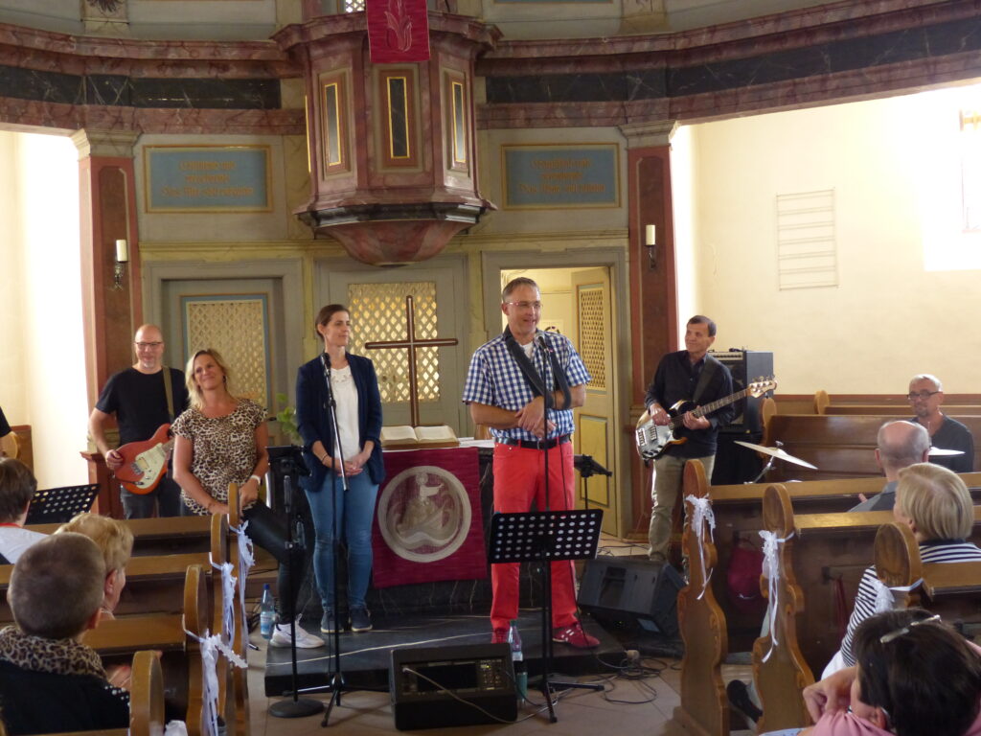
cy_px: 368
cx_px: 490
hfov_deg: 40.4
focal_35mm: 47
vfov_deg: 30.9
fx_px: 1332
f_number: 2.8
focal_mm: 8.4
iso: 400
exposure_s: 1/25
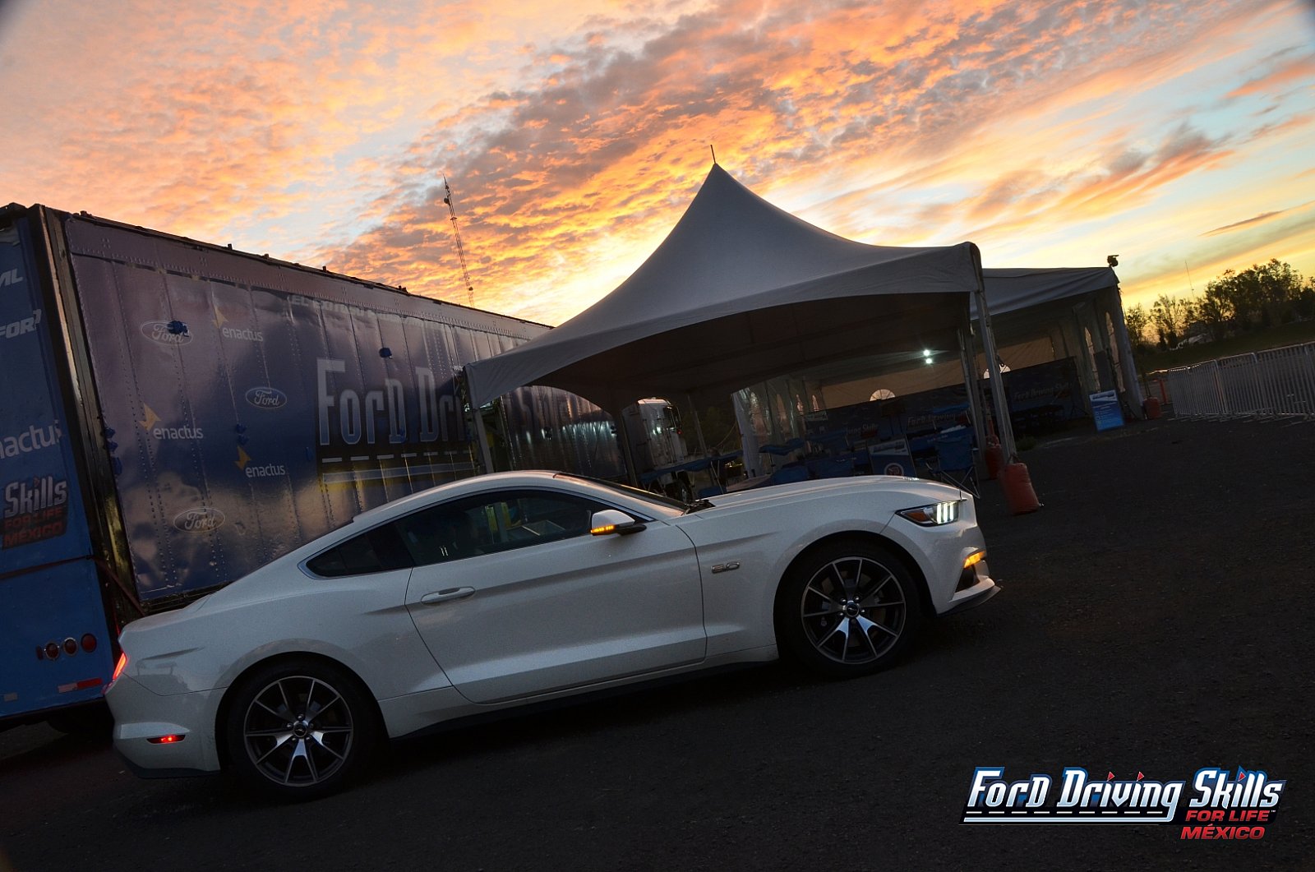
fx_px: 1149
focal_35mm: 32
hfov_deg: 59.6
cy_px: 436
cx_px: 658
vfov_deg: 41.6
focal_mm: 21
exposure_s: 1/4
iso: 320
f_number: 14
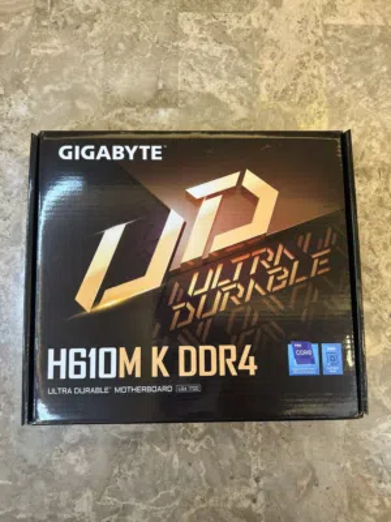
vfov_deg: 67.3
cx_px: 196
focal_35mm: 26
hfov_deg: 53.1
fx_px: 392
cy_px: 261
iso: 125
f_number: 1.5
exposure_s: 1/50
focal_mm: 5.7
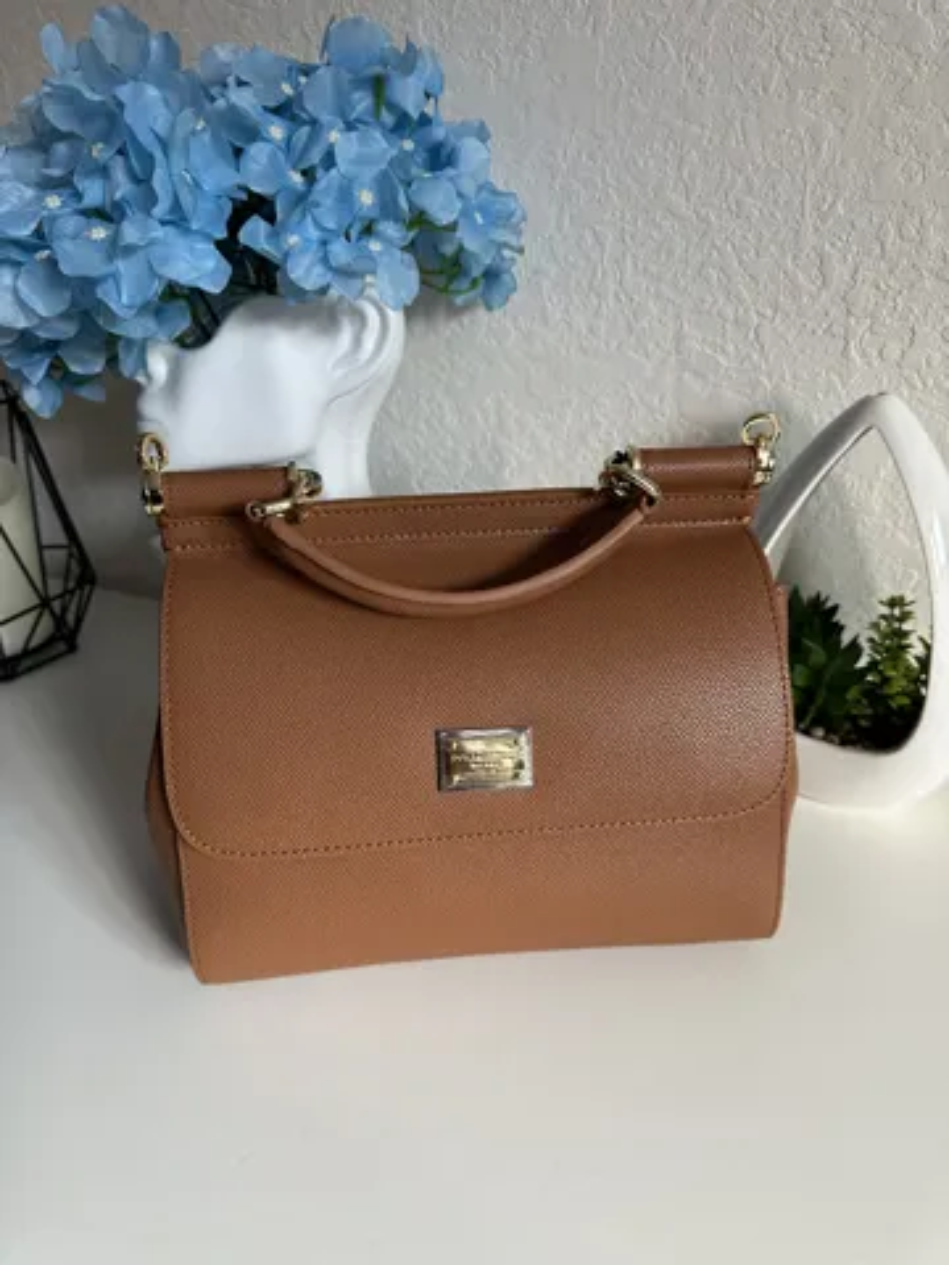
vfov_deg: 71.6
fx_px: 877
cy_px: 632
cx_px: 474
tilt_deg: -27.2
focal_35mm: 24
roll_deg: -0.2
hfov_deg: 56.8
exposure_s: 1/49
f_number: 1.78
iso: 200
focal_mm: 6.86
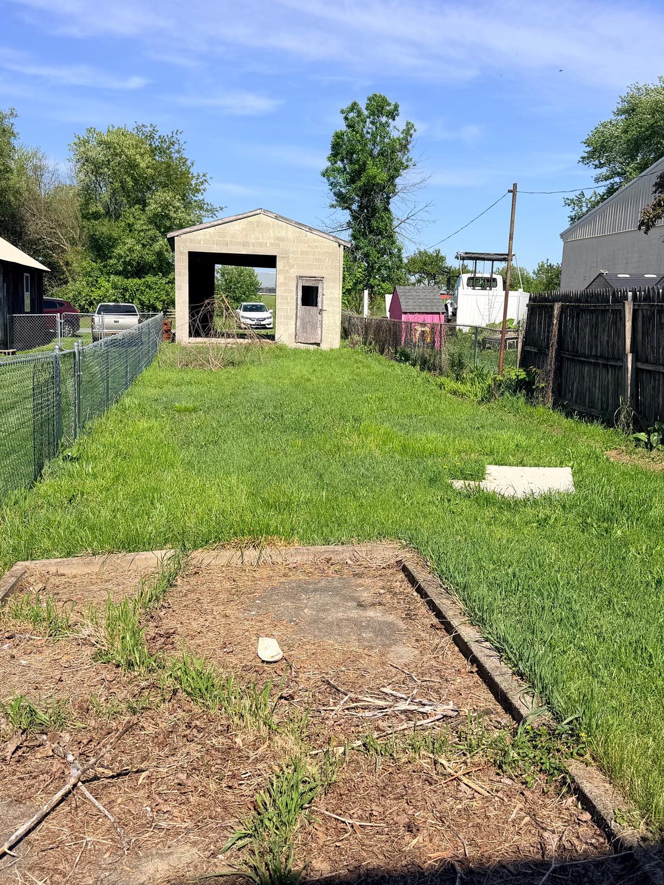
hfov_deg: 42.9
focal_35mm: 33
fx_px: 844
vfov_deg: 55.3
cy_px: 432
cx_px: 342
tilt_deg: -7.8
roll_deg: -1.4
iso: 80
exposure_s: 1/5319
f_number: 1.78
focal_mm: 6.76
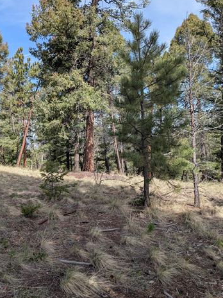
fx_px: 283
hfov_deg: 42.9
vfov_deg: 55.3
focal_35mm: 33
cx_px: 99
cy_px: 145
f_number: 1.68
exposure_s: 1/536
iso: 23
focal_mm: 6.9
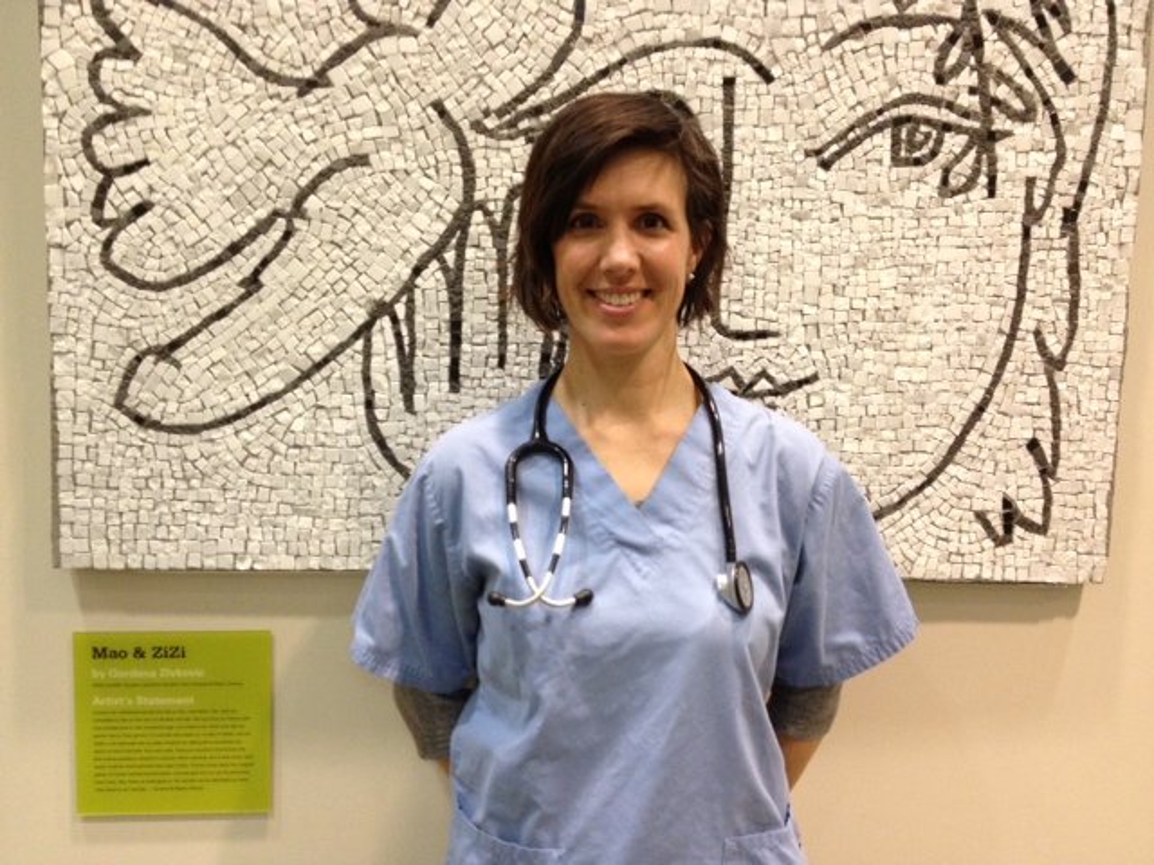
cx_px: 577
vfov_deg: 40.7
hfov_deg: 52.6
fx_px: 1167
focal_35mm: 35
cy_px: 432
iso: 250
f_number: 2.4
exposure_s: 1/20
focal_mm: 4.28
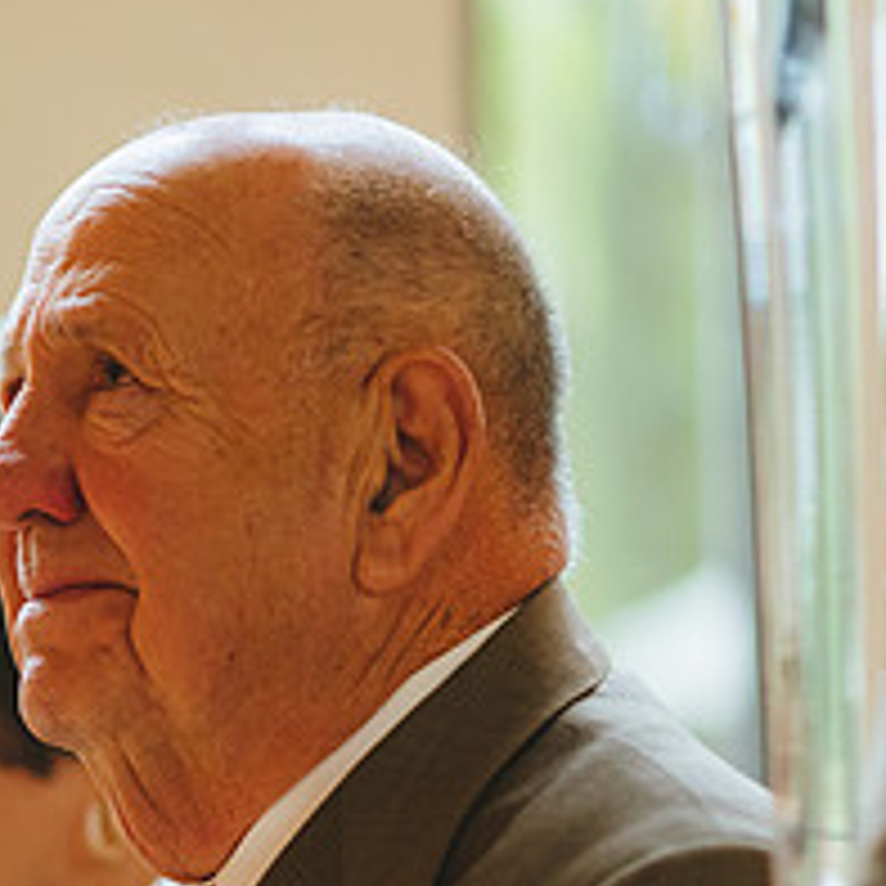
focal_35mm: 213
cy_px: 857
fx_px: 6168
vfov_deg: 8.2
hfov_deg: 8.1
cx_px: -117
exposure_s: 1/200
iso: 2500
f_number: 2
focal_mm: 85
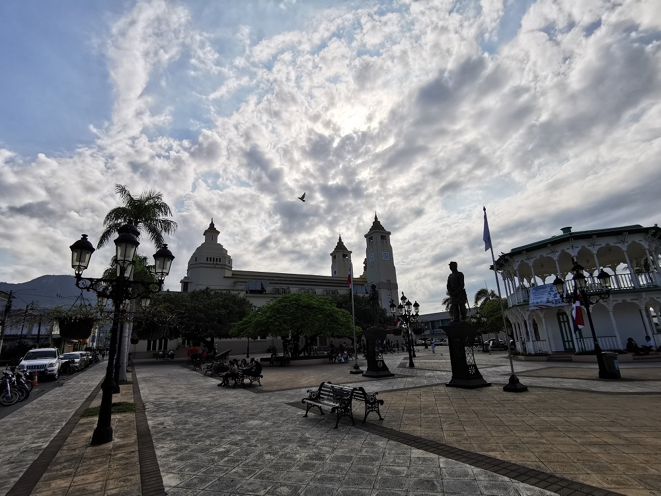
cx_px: 330
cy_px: 248
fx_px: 325
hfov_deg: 91.0
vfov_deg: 74.7
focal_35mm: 17
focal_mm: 2.26
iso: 50
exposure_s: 1/5495
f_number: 2.2
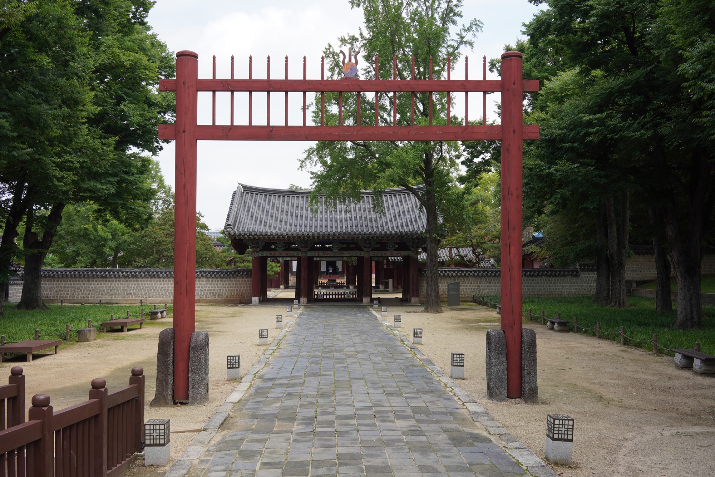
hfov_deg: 54.4
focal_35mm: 35
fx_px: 695
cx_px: 358
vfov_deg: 37.9
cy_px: 238
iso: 125
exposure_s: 1/100
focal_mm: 35
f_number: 10
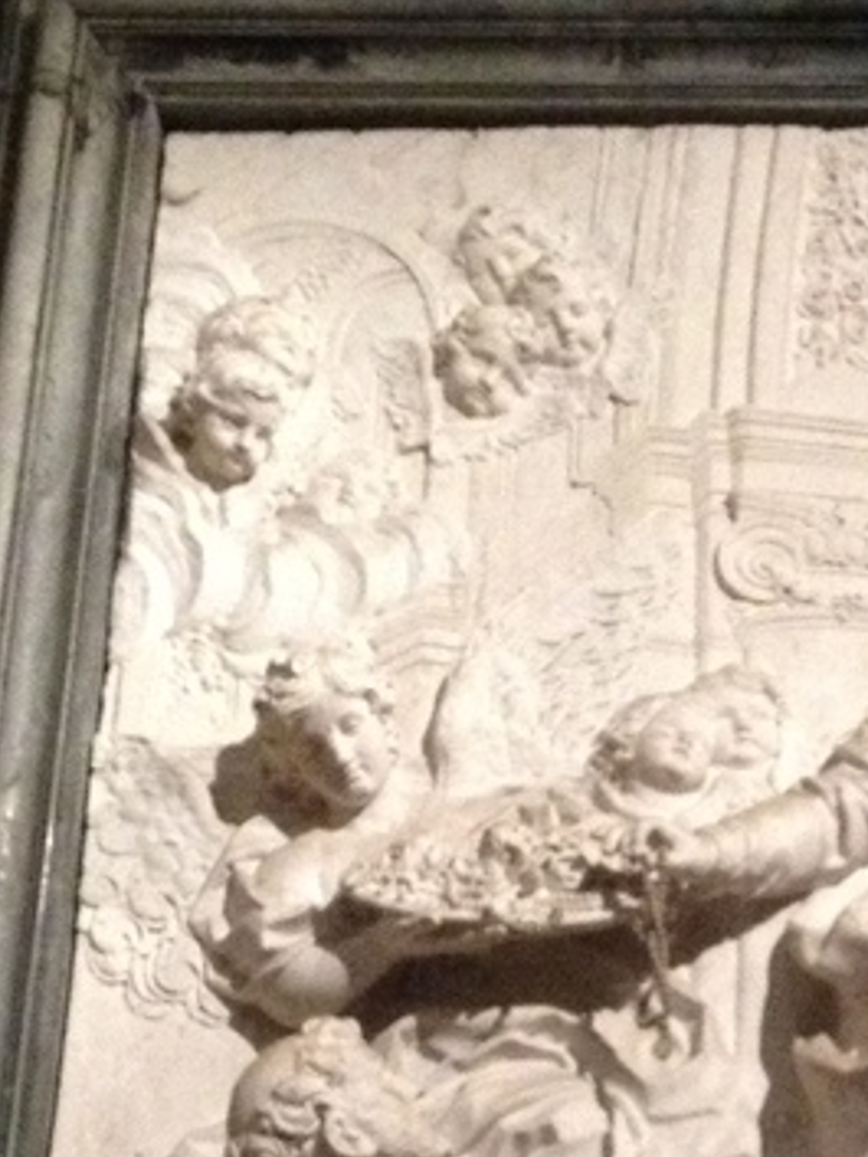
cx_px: 848
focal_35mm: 119
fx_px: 3976
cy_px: 1252
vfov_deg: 16.1
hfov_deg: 12.3
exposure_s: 1/15
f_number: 2.4
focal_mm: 4.28
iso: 640
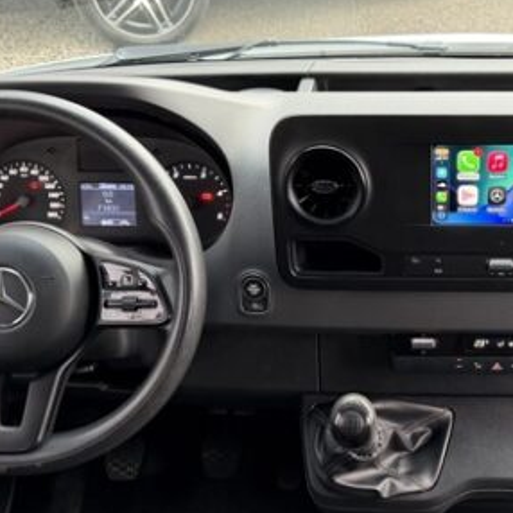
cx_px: 443
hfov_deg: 29.1
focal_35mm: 57
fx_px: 956
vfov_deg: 29.9
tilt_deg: -37.1
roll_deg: +1.4
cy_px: 319
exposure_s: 1/59
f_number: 1.78
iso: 200
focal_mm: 6.76
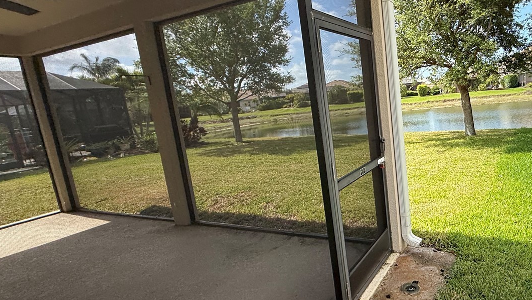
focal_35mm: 23
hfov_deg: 75.0
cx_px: 374
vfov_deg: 49.5
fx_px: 324
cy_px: 148
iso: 50
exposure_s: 1/664
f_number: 2.2
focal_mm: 2.22
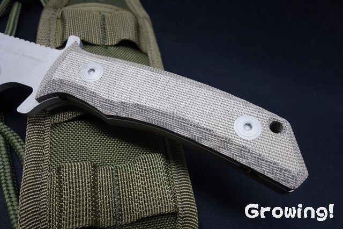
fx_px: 267
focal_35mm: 28
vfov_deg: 46.4
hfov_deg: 65.5
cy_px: 114
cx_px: 172
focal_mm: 10.4
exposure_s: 1/30
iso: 400
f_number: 7.1
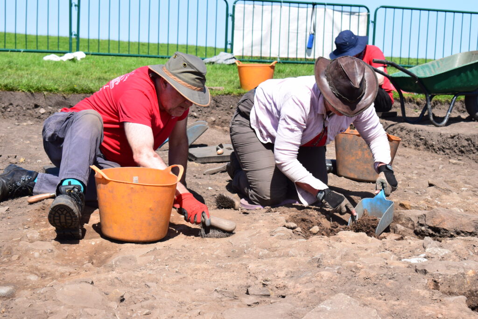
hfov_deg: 24.6
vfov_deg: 16.6
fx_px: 1095
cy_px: 160
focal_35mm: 82
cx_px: 239
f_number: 11
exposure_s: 1/500
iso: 400
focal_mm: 55
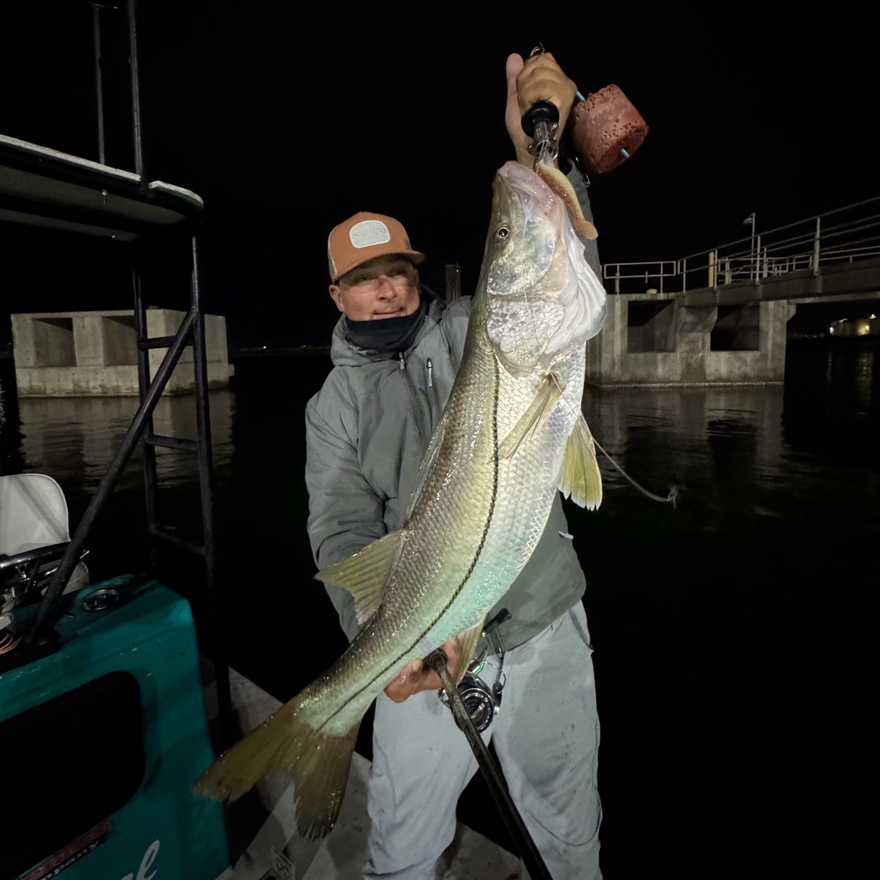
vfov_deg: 83.6
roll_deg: +2.3
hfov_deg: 84.0
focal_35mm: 17
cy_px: 391
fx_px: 489
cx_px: 431
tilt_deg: -5.3
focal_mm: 2.22
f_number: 2.2
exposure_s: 1/40
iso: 800
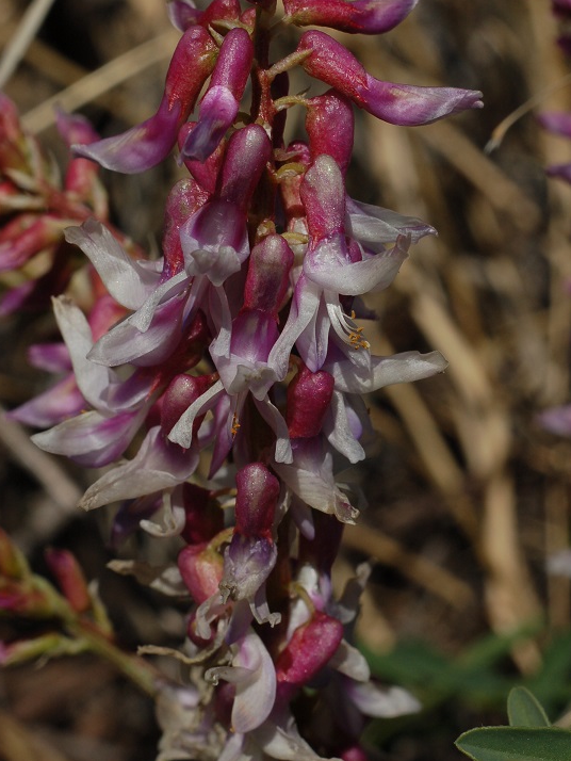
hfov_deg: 16.2
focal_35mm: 91
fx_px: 2000
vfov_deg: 21.5
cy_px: 285
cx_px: 309
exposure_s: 1/500
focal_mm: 50
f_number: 11
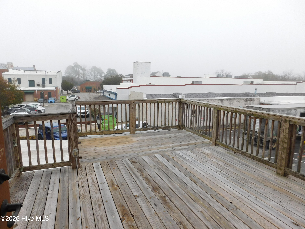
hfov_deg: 73.9
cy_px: 114
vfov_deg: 58.9
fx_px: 203
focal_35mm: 23
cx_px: 152
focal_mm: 4
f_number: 3
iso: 125
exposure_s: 1/640
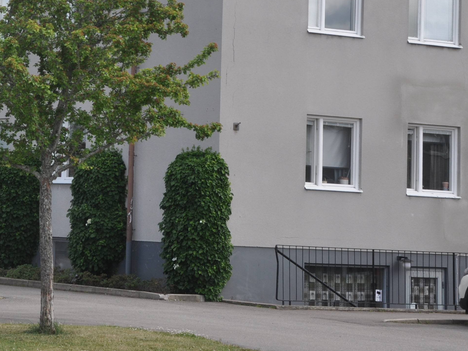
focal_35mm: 136
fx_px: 1839
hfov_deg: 14.3
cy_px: 56
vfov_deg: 10.9
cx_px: -14
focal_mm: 42
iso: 200
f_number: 13
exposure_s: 1/125
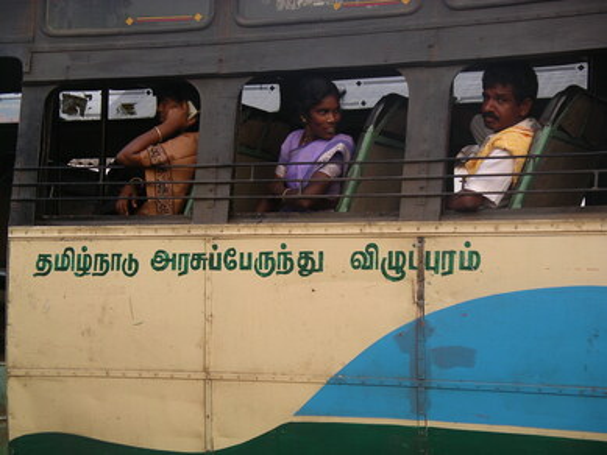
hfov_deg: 20.0
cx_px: 304
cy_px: 228
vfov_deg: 15.1
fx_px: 1719
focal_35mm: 98
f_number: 3.8
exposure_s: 1/97
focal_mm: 20.4
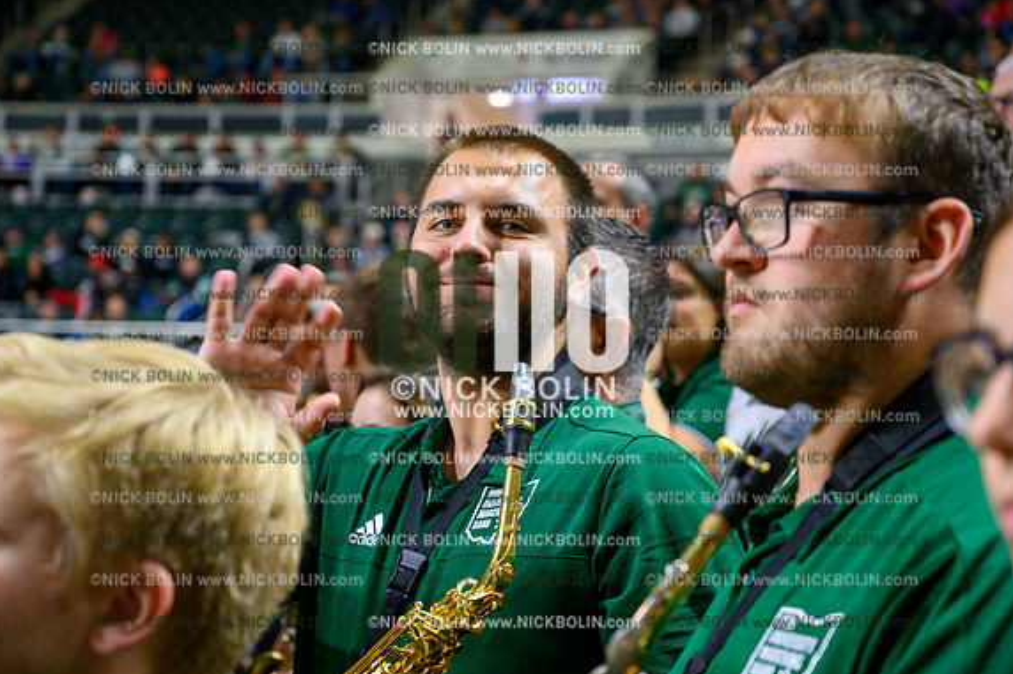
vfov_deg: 19.2
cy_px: 335
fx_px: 1997
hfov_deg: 28.5
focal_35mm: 71
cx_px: 503
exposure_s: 1/200
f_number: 4.5
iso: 3200
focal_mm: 70
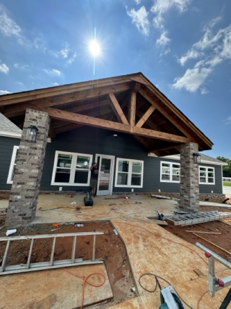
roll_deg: -3.9
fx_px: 125
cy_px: 154
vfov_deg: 102.1
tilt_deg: +7.3
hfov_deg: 85.7
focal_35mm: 14
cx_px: 116
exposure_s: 1/1034
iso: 40
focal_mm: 2.22
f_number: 2.2
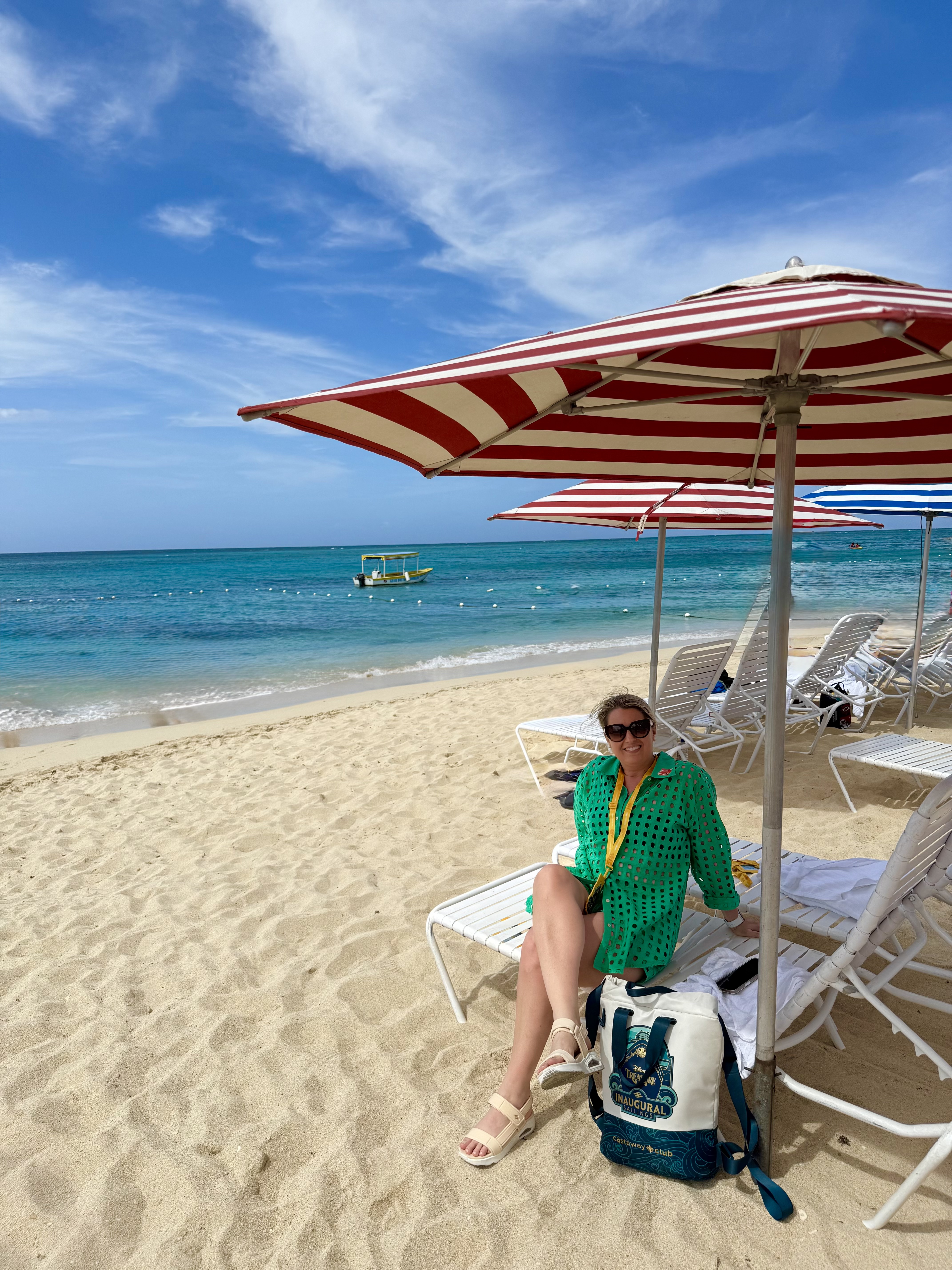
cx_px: 476
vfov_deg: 71.6
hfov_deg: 56.8
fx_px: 880
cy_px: 635
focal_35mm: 24
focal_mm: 6.76
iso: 80
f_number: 1.78
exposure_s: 1/8130
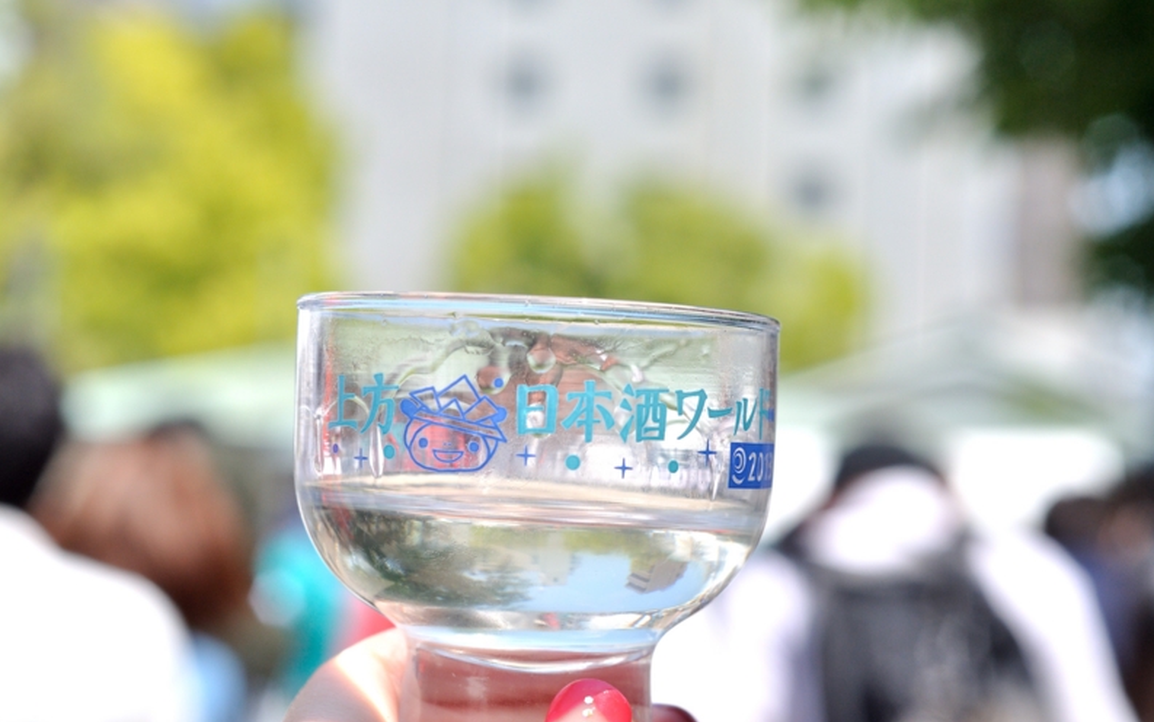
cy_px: 343
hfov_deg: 26.8
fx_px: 2422
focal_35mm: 77
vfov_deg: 16.9
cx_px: 576
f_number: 5.6
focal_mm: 50
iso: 400
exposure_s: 1/1000
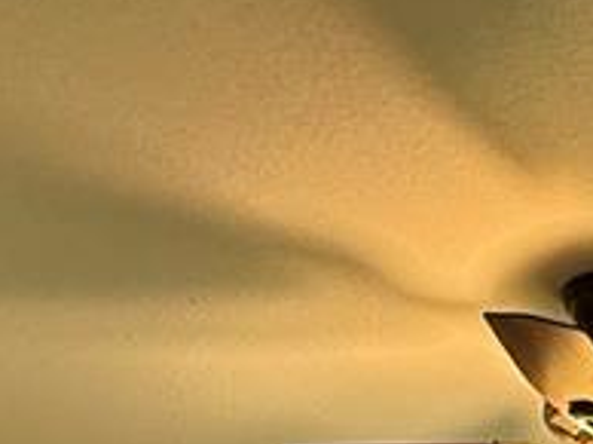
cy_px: 1105
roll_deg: +1.6
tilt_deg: -7.8
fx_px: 1266
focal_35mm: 74
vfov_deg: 13.5
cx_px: 724
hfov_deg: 23.9
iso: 400
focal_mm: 2.22
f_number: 2.2
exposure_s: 1/60
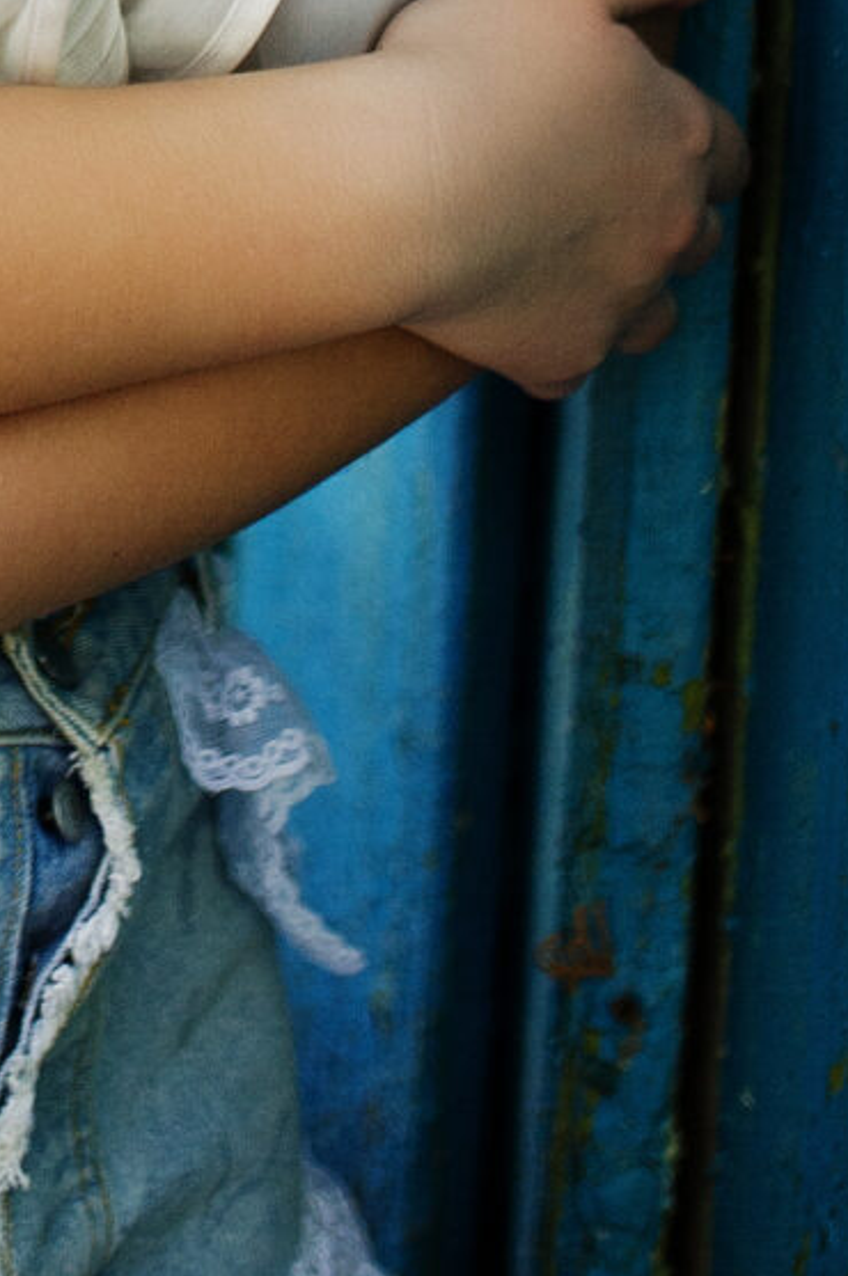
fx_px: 5702
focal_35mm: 161
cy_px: -683
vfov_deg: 12.1
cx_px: -689
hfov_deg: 8.2
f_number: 1.4
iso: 200
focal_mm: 35
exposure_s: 1/800
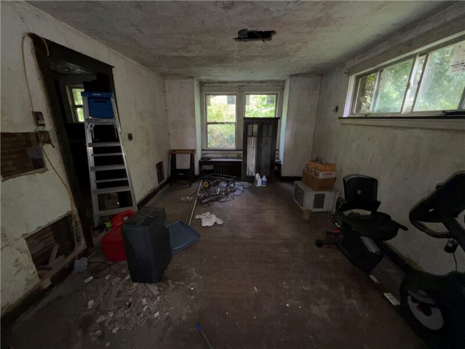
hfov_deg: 102.1
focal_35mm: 14
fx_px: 188
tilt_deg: -16.2
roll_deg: -0.4
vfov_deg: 85.7
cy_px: 174
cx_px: 232
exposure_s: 1/41
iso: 200
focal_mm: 2.22
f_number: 2.2
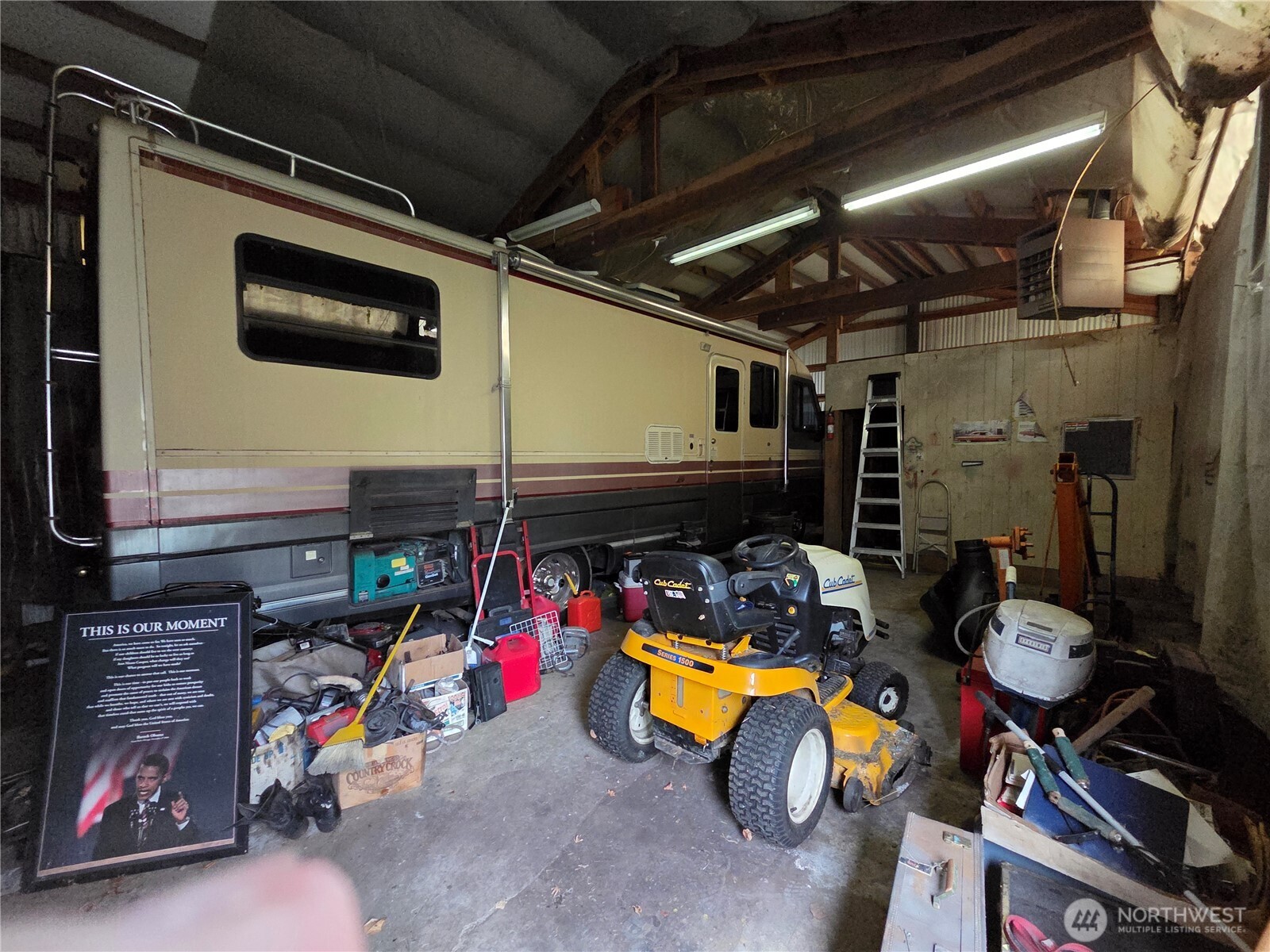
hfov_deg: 106.2
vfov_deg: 89.9
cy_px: 476
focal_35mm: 13
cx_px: 635
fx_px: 477
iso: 1600
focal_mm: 2.2
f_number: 2.2
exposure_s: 1/60
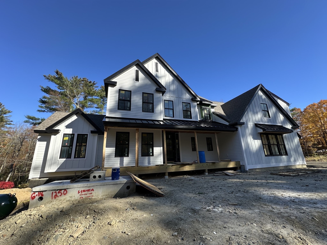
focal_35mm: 14
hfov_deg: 102.1
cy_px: 122
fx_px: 132
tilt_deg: +15.8
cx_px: 164
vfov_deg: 85.7
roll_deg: +2.2
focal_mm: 2.22
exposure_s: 1/622
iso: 50
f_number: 2.2
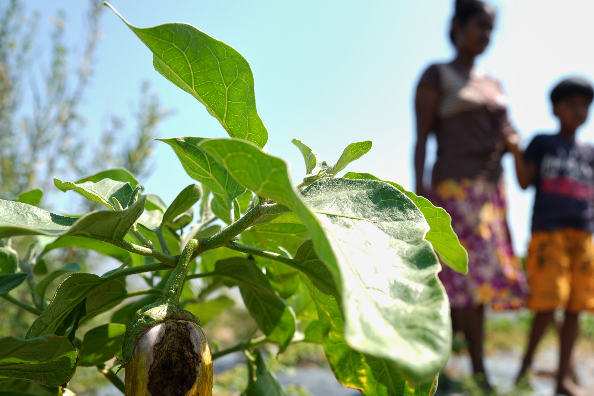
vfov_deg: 38.5
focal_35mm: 34
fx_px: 561
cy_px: 258
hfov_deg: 54.9
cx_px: 383
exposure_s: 1/160
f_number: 5
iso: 50
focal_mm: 24
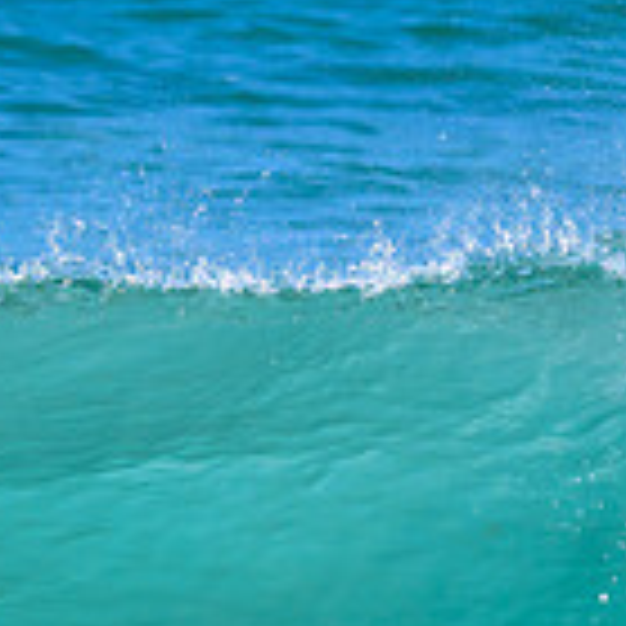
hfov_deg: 1.3
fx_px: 28316
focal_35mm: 1384
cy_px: 408
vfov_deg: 1.3
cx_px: 1238
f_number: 10
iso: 900
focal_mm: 390
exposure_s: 1/2000
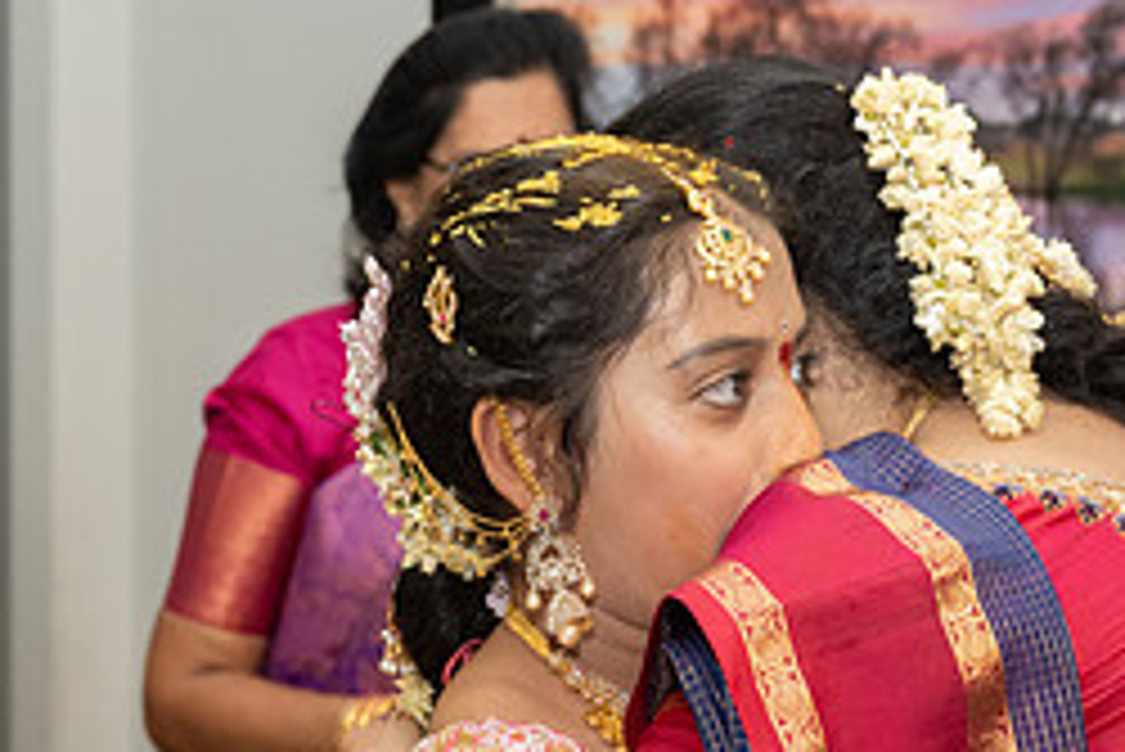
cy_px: 547
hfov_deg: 18.9
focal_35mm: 108
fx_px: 3377
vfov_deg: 12.7
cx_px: 526
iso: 800
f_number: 5
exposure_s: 1/160
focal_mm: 46
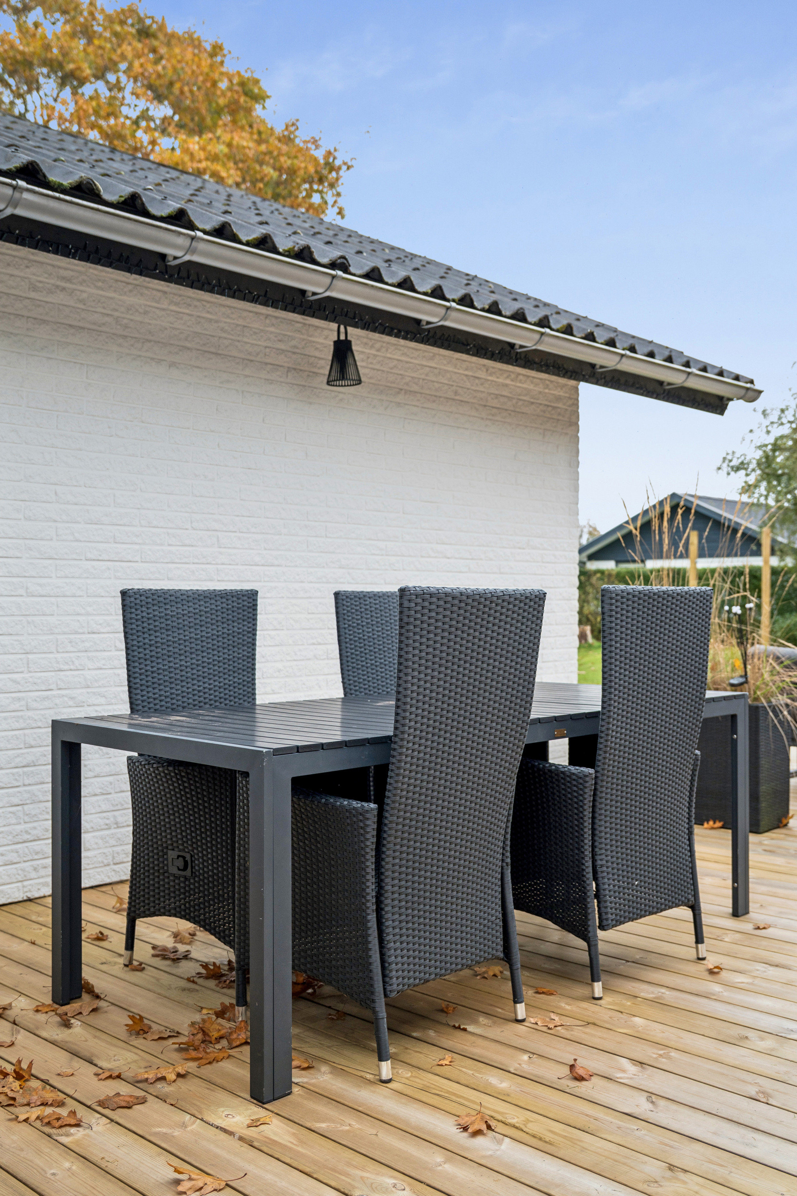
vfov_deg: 54.4
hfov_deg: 37.9
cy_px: 598
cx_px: 398
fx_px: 1162
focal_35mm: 35
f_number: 3.5
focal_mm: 35
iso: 500
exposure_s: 1/200
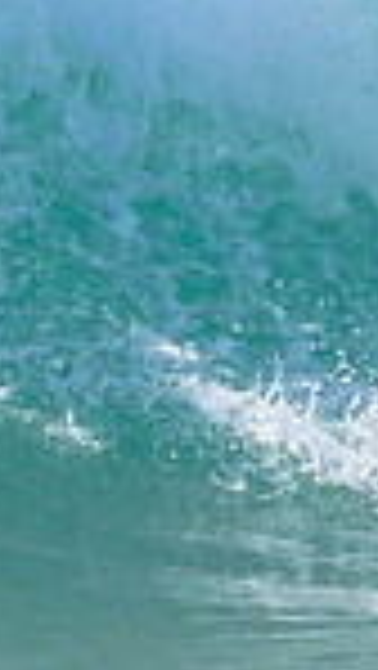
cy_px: -146
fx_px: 28248
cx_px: -675
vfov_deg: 1.4
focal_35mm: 1588
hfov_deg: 0.8
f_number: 10
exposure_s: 1/2000
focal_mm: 390
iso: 900
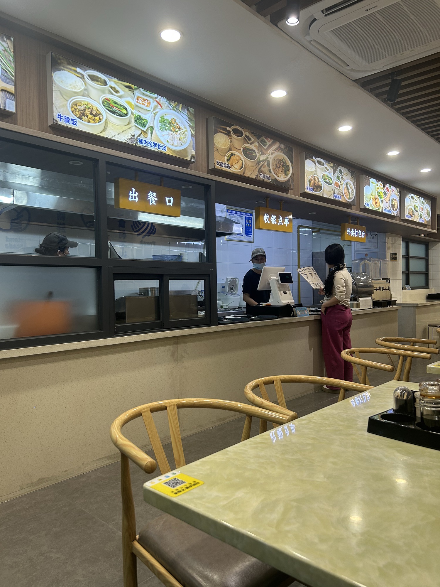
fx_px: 441
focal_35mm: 26
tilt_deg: -1.8
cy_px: 294
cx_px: 220
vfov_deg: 67.3
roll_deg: +0.9
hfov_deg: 53.1
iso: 64
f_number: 1.5
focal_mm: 5.7
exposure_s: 1/100
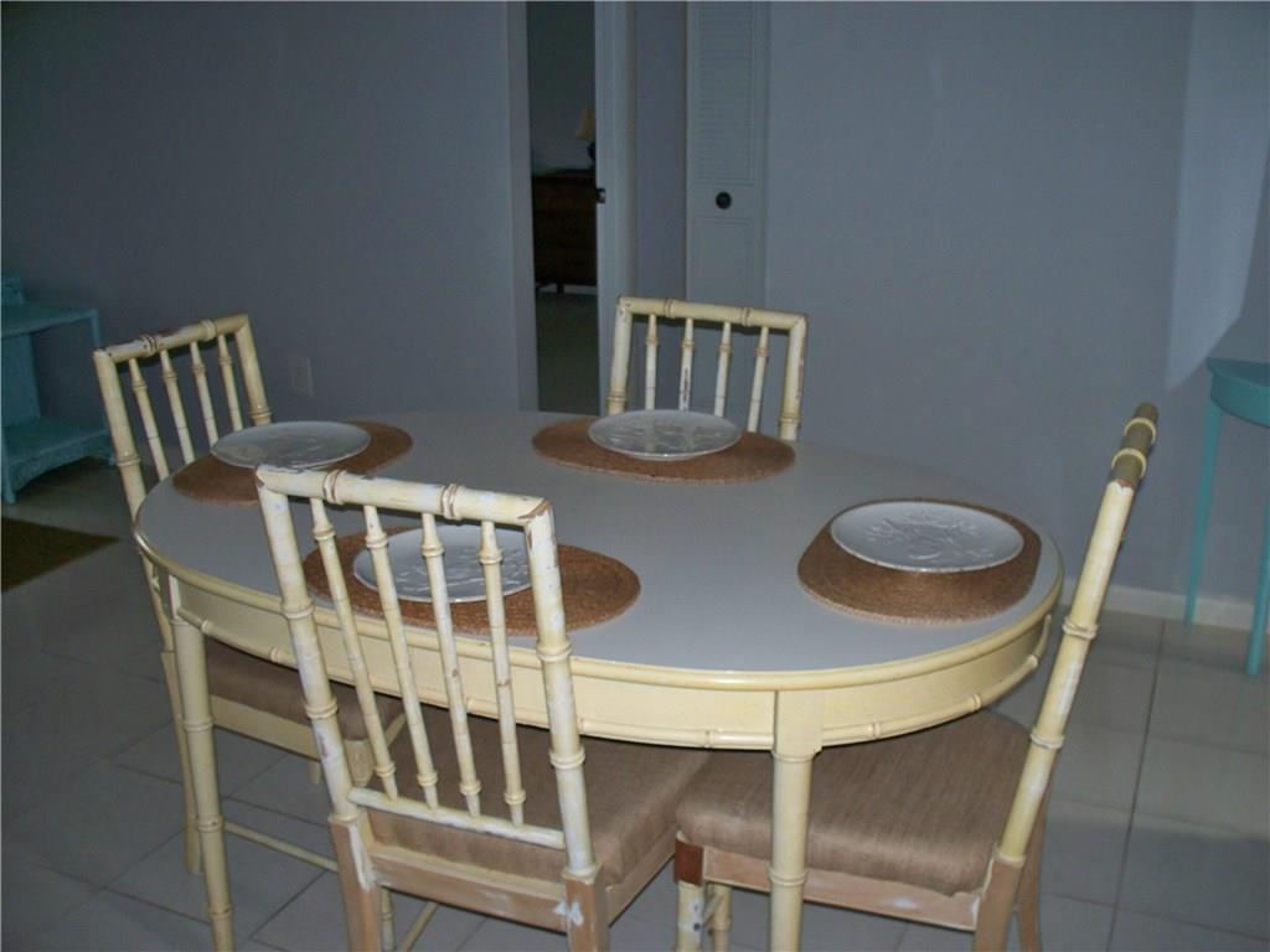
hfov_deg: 52.6
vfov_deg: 40.7
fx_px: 1284
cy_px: 476
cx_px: 635
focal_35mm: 35
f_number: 2.8
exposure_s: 1/30
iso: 200
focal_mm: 7.54
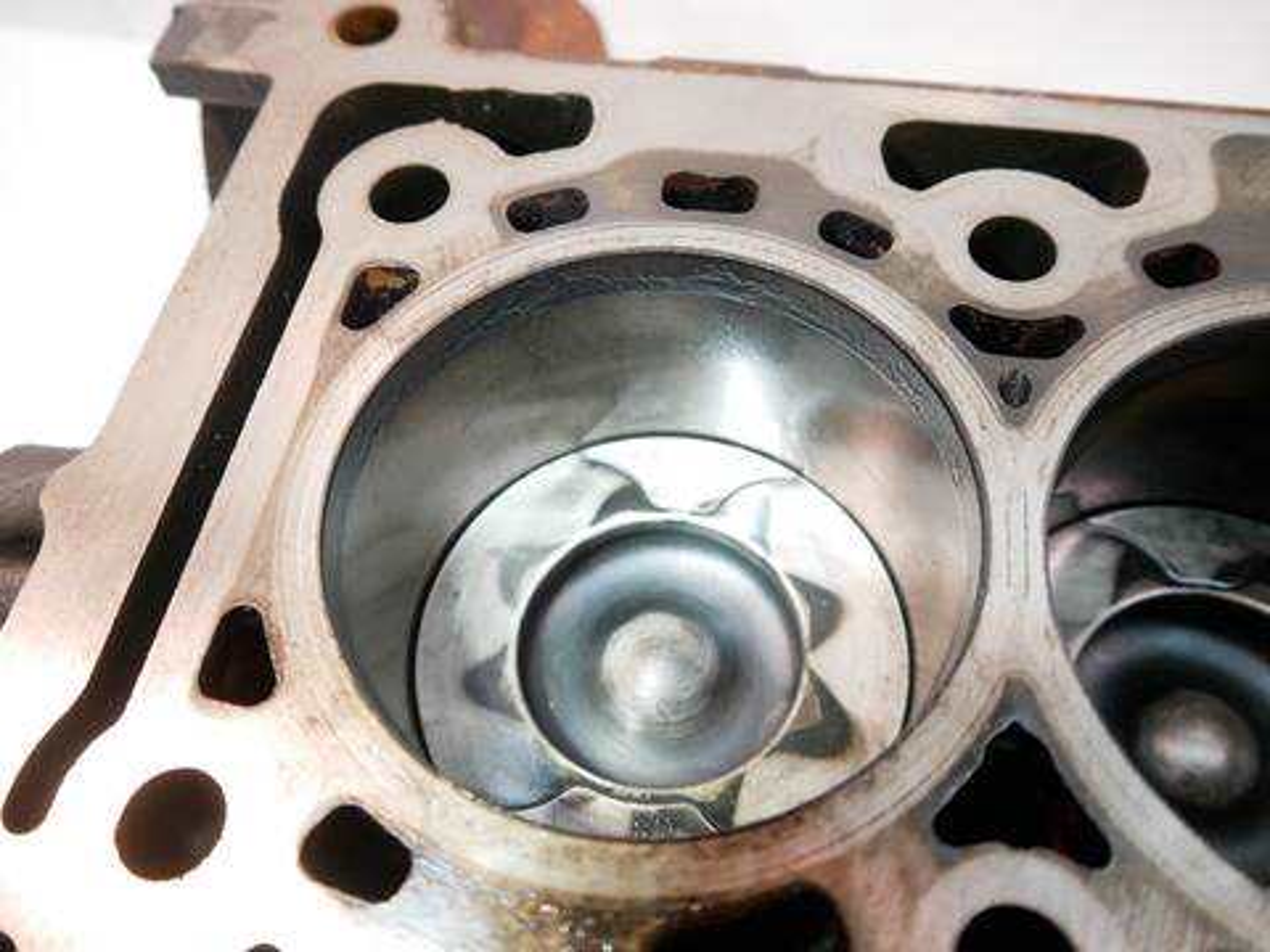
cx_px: 635
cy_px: 476
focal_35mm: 30
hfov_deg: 60.0
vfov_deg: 46.8
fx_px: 1101
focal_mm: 15
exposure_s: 1/125
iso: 1250
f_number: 3.5
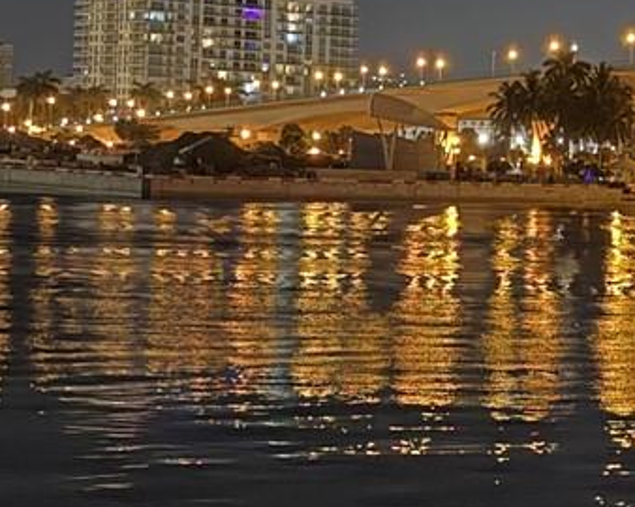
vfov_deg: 13.8
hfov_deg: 16.2
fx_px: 2085
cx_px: 870
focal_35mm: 111
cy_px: 169
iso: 1000
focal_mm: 6.76
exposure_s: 1/12
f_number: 1.78
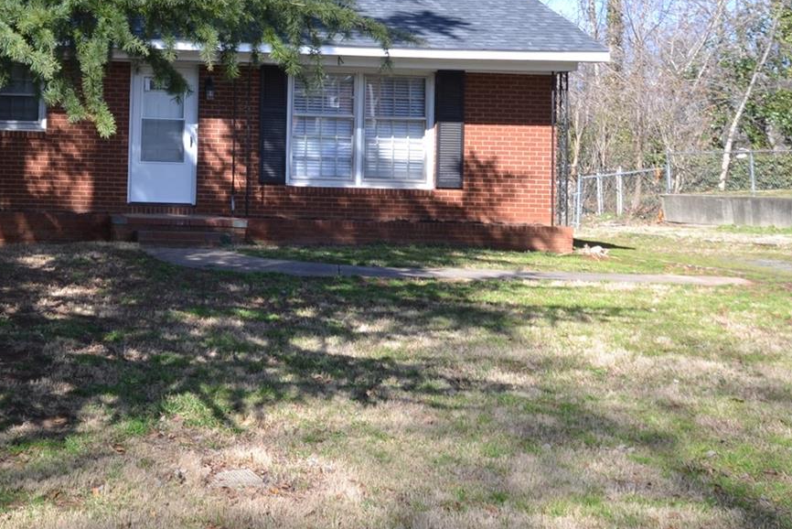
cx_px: 59
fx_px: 1170
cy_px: 145
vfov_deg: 25.2
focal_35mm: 53
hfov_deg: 34.9
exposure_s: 1/125
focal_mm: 15
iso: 100
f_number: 5.6
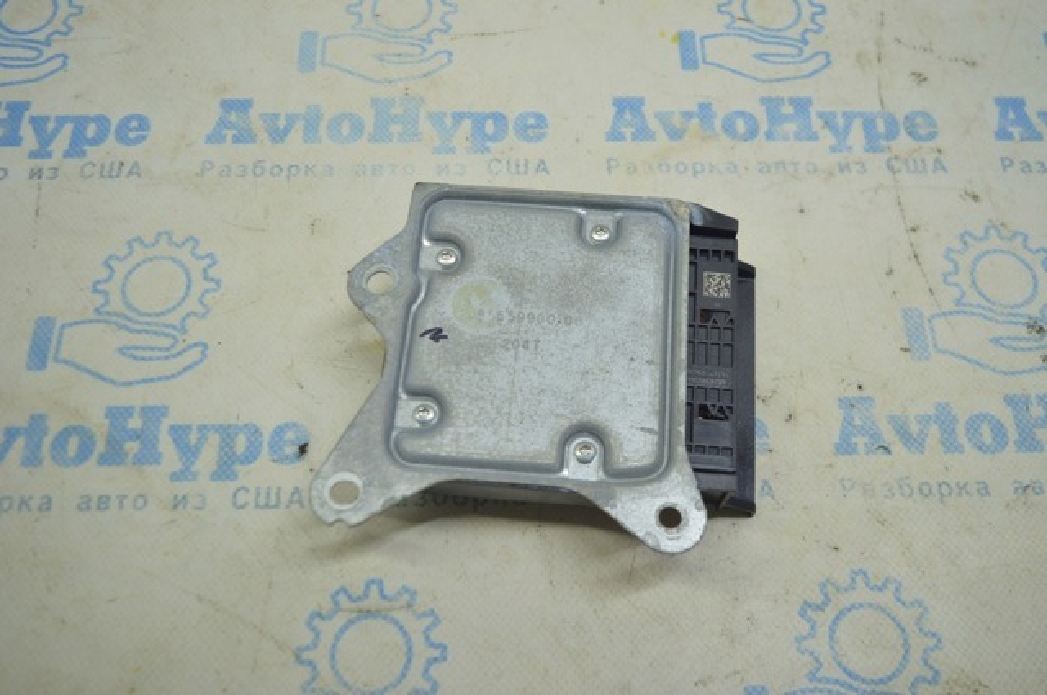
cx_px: 524
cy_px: 348
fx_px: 959
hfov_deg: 57.3
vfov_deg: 39.9
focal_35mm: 33
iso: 400
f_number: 3.8
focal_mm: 22
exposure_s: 1/80
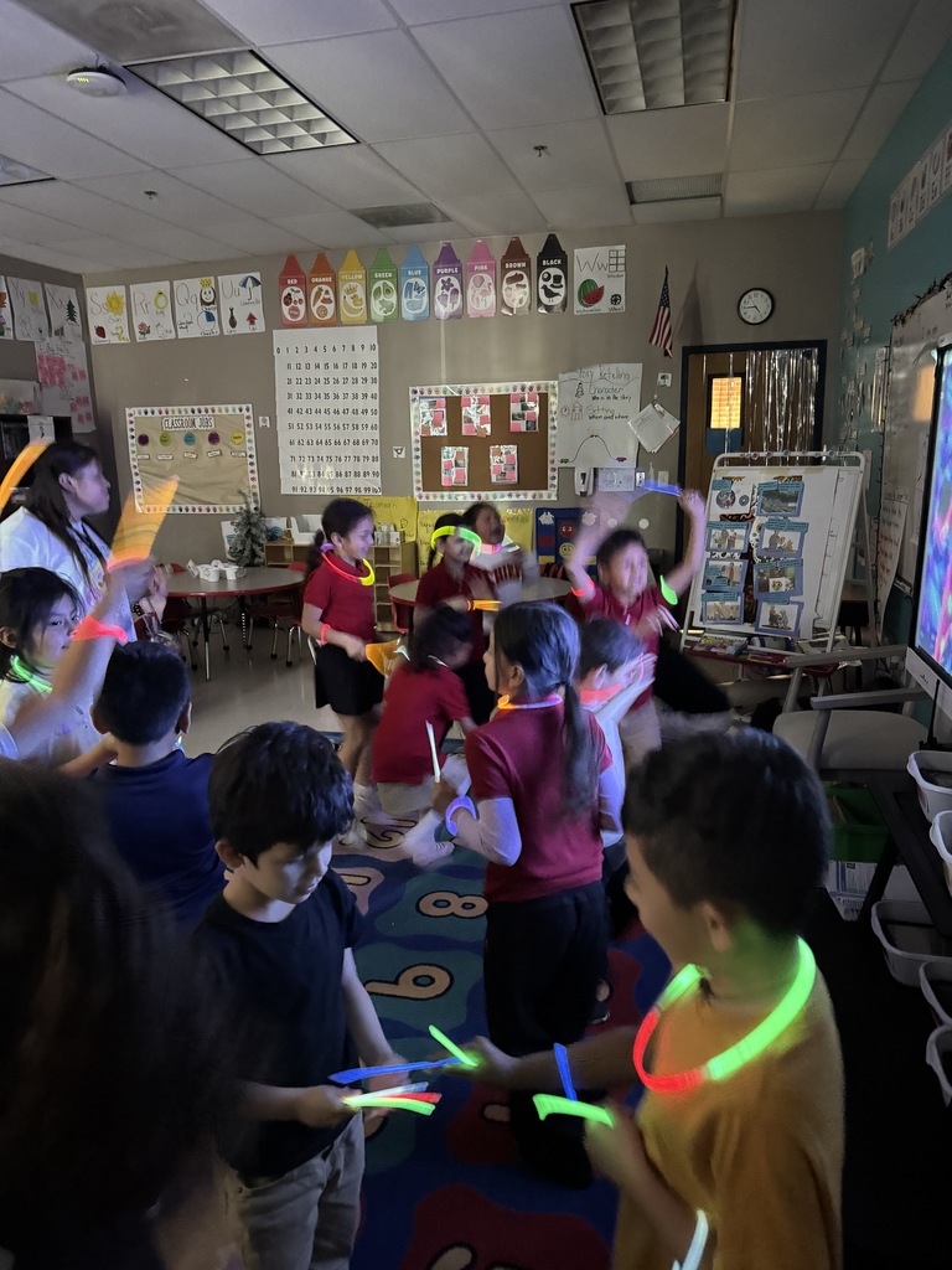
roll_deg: +2.3
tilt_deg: -12.1
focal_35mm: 24
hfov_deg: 56.8
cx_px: 476
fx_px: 880
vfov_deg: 71.6
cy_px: 635
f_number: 1.78
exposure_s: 1/22
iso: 1600
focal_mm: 6.76
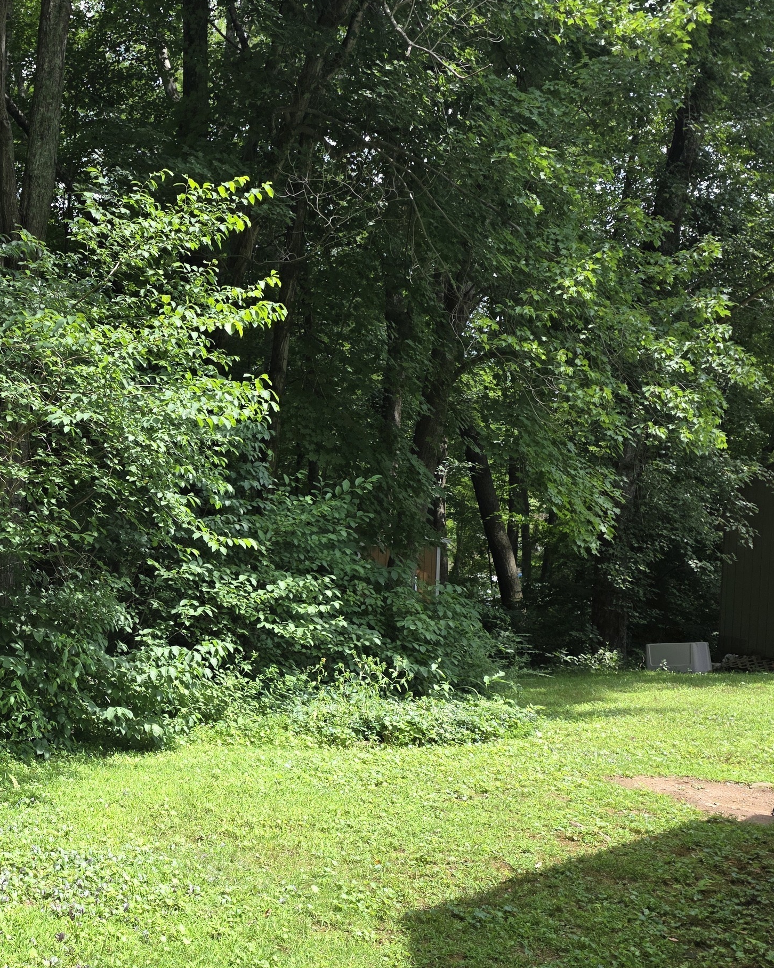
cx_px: 96
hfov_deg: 37.0
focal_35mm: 38
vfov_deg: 47.7
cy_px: 576
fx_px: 1088
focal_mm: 6.3
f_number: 1.7
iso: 50
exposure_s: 1/359
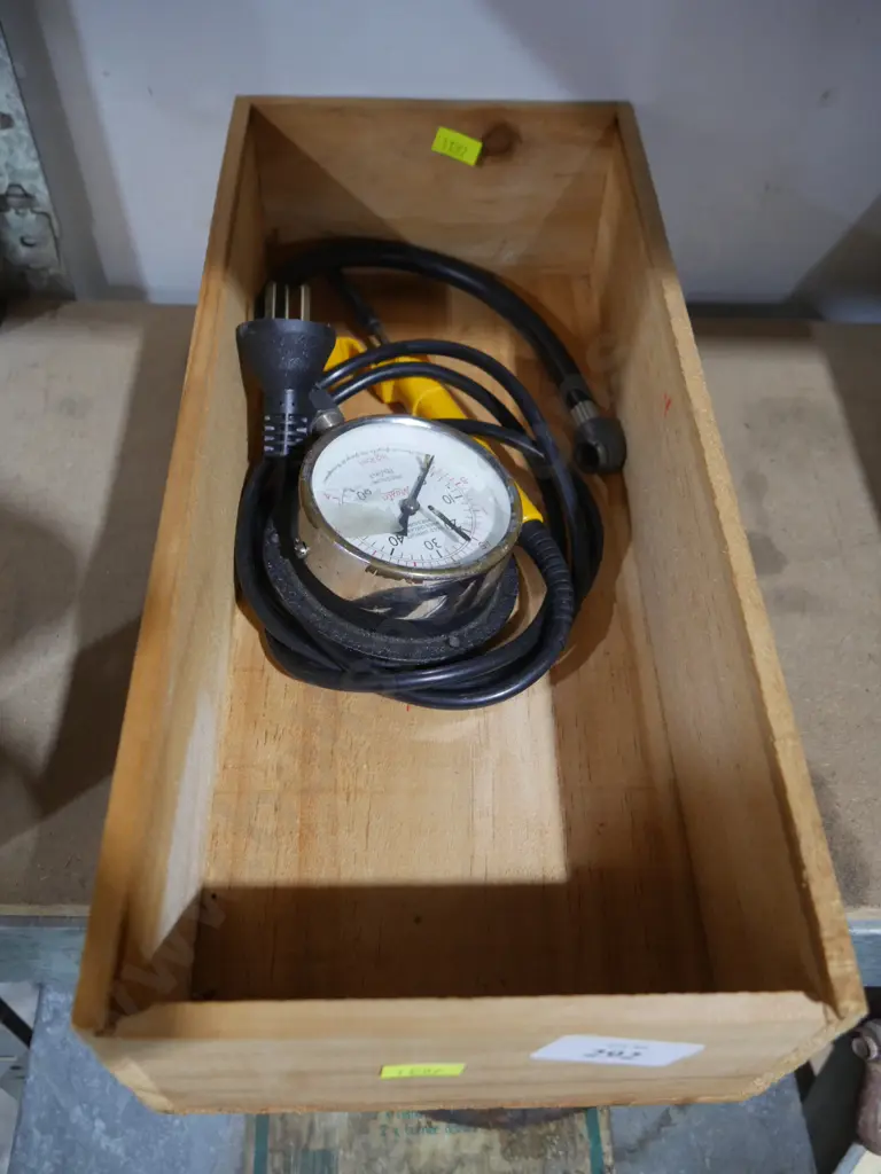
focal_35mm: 30
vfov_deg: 60.0
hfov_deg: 46.8
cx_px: 440
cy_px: 587
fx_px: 1018
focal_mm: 15
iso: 1000
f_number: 3.6
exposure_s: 1/60
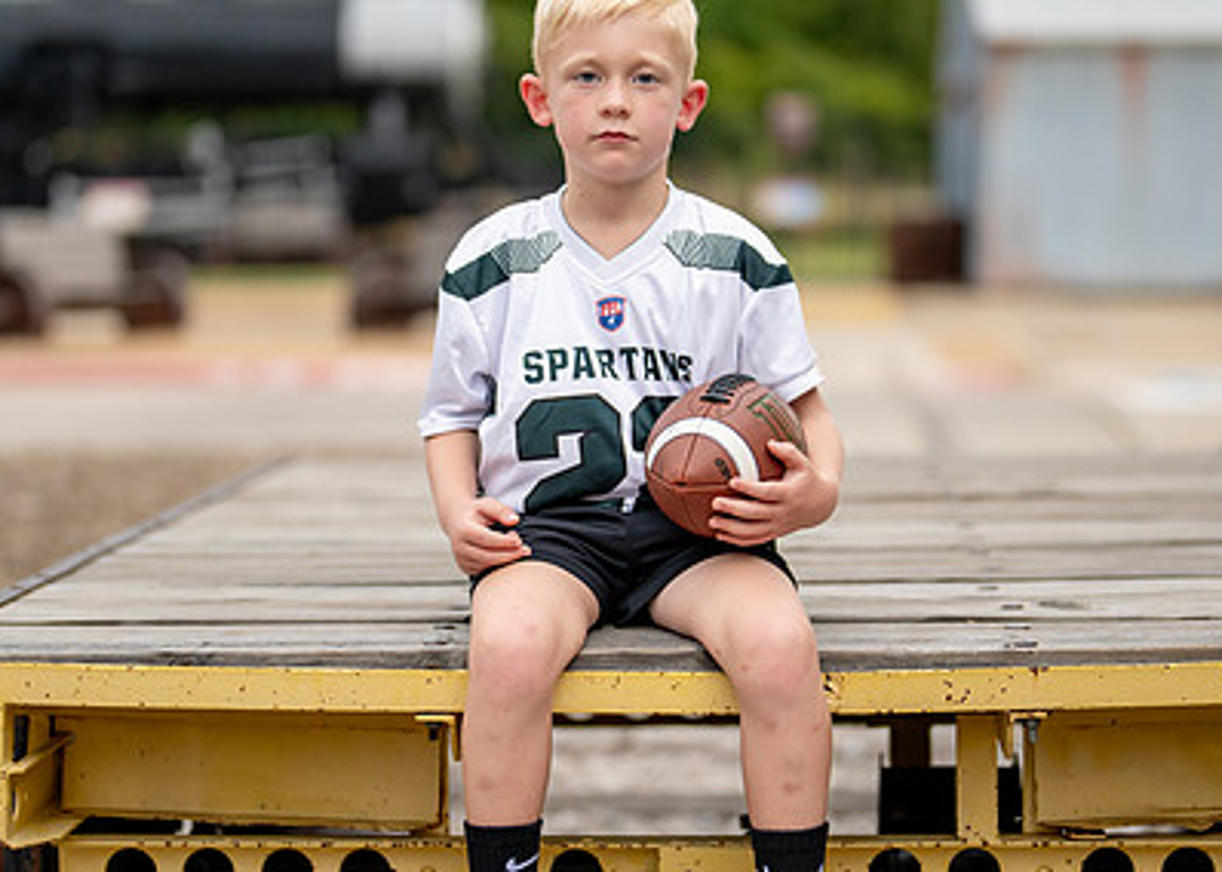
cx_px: 640
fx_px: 3018
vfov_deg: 16.4
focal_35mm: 87
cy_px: 426
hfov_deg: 22.9
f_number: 1.2
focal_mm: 50
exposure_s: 1/1600
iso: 320
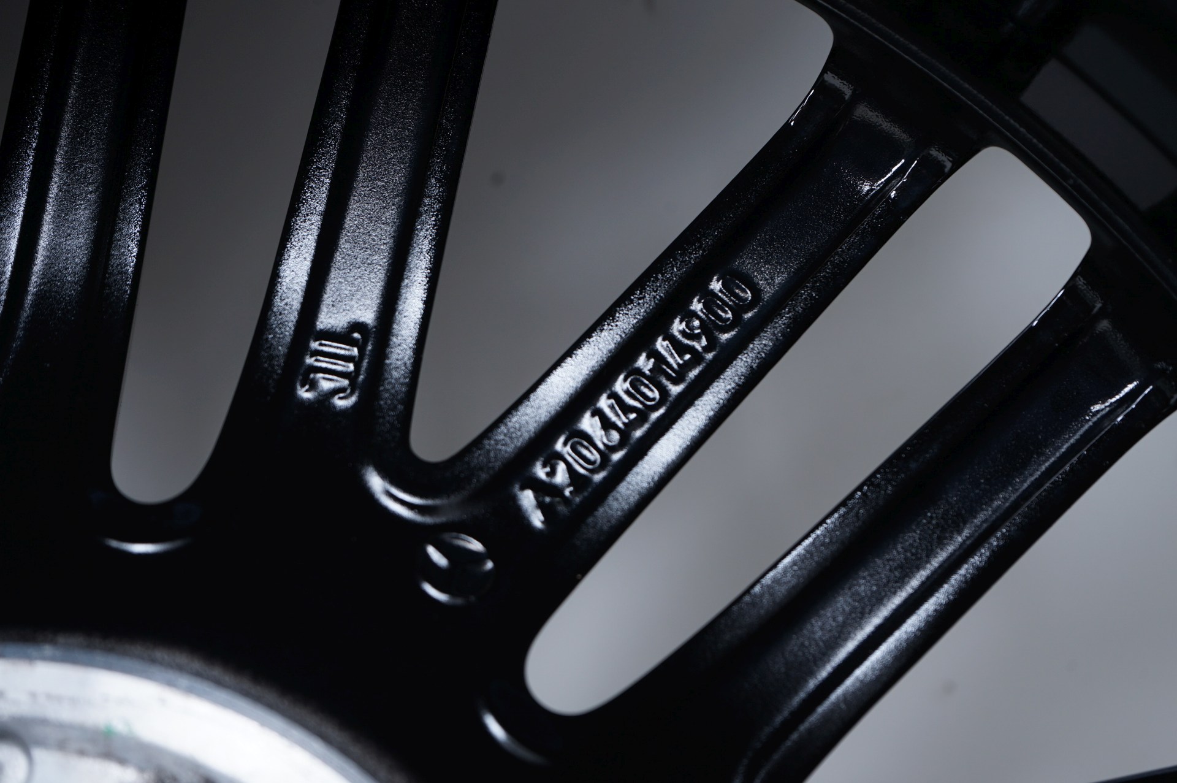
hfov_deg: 31.9
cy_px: 392
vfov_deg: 21.5
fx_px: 2058
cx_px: 588
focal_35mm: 63
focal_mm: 63
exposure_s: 1/100
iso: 250
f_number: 7.1
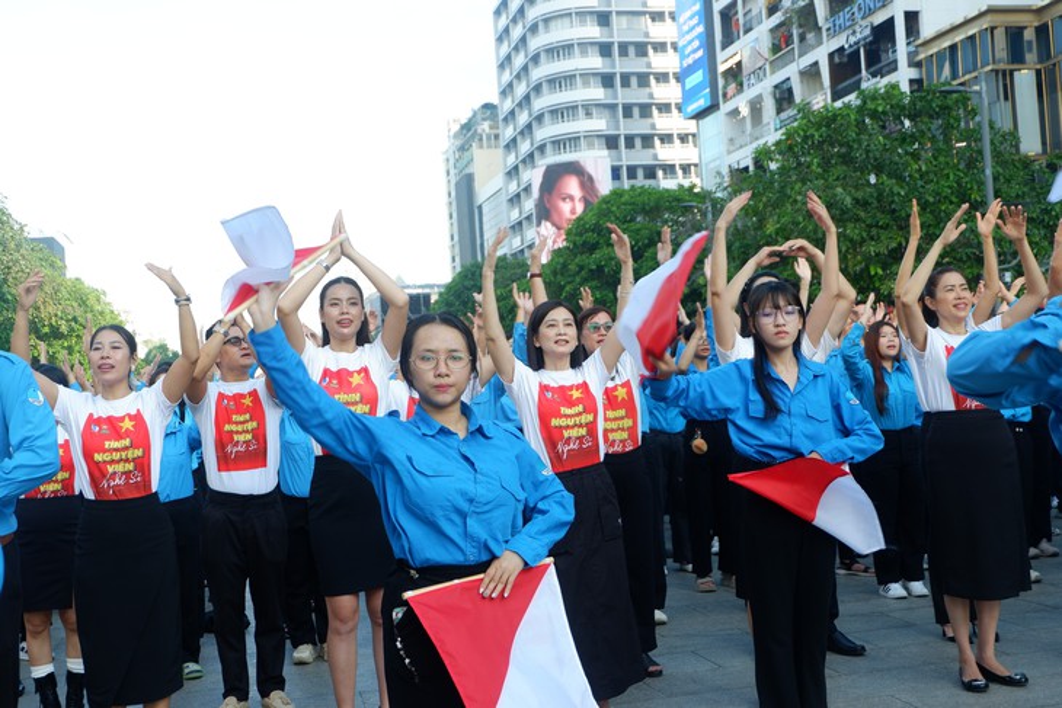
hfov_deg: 46.4
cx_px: 531
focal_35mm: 42
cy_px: 354
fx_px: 1239
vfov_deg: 31.9
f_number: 4.5
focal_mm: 28.2
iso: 200
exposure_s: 1/180
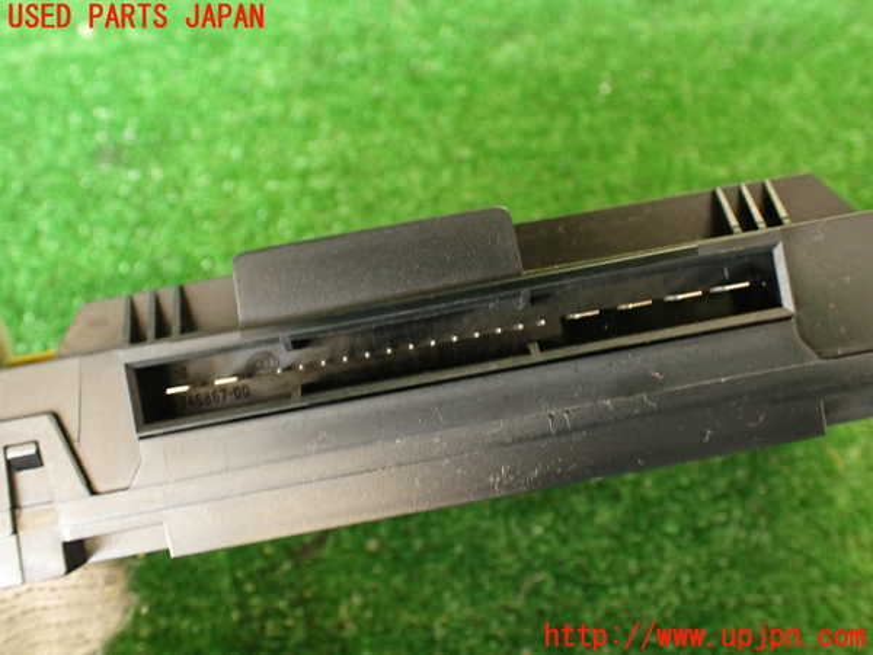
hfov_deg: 56.8
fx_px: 807
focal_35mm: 32
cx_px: 436
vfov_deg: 44.2
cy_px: 328
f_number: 2.4
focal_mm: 5.79
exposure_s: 1/30
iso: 400
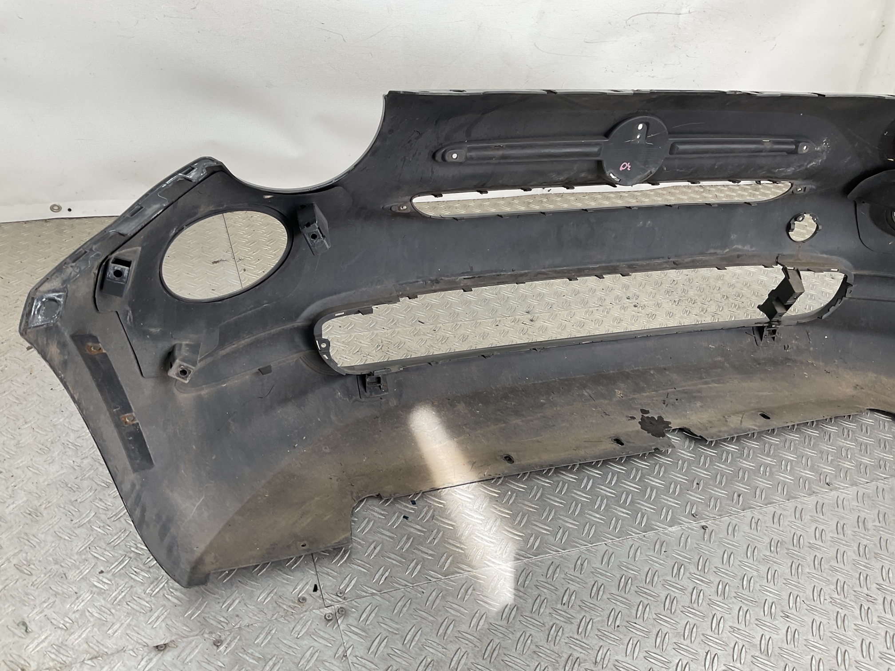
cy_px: 336
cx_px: 448
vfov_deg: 48.2
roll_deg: -11.2
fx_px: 750
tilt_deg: -32.3
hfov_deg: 61.7
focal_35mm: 29
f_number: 1.8
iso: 20
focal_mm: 3
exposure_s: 1/100
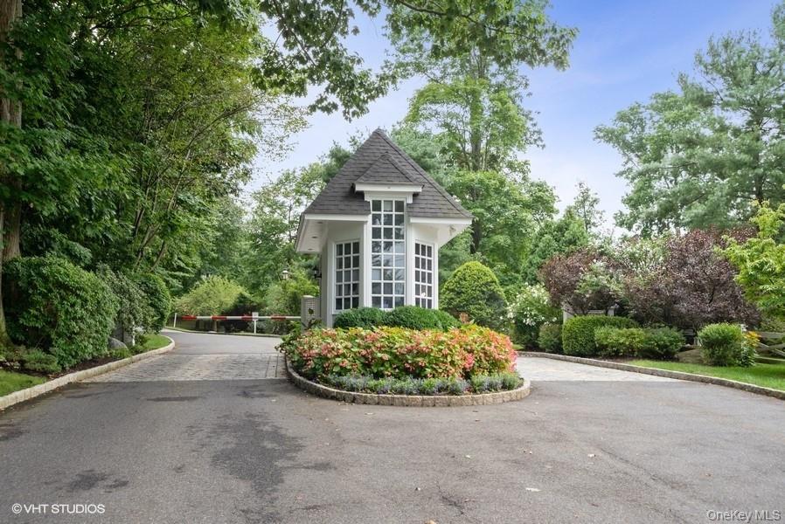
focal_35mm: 35
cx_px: 392
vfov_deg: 37.9
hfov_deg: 54.4
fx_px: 764
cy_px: 262
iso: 200
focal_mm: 35
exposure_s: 1/40
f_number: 9
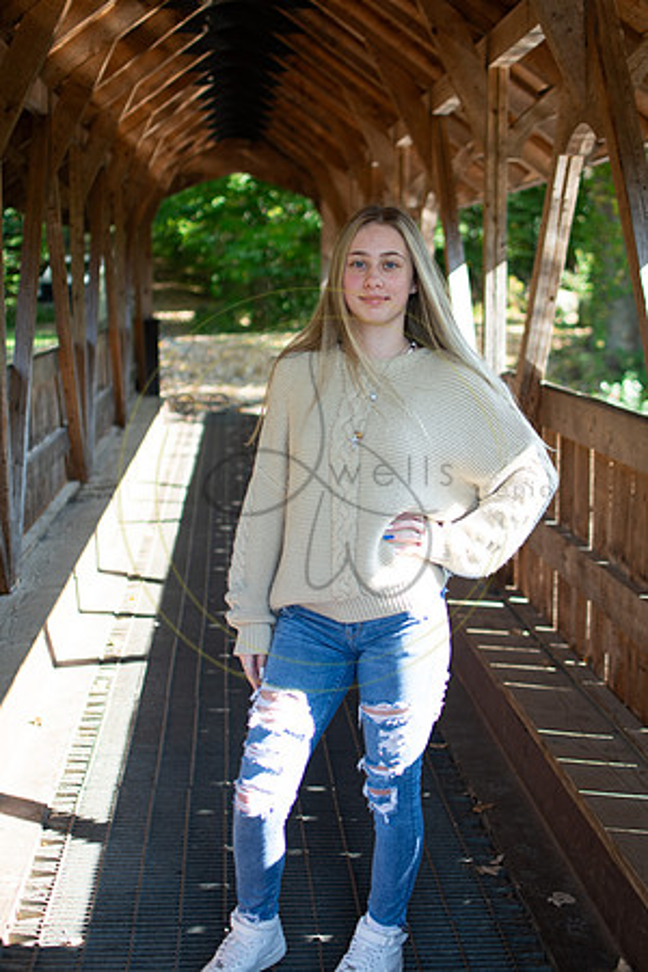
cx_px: 324
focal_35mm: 52
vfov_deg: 38.2
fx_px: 1404
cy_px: 486
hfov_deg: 26.0
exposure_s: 1/200
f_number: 2.5
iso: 100
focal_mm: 35
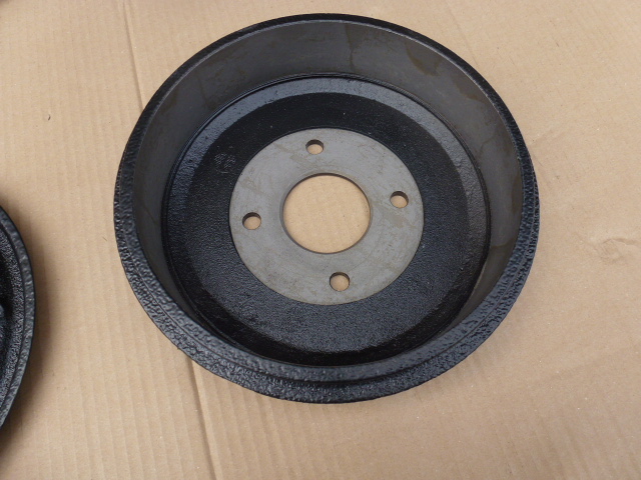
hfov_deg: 71.6
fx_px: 444
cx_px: 320
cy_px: 240
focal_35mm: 24
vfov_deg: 56.8
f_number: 4
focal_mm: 4.3
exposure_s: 1/250
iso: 100
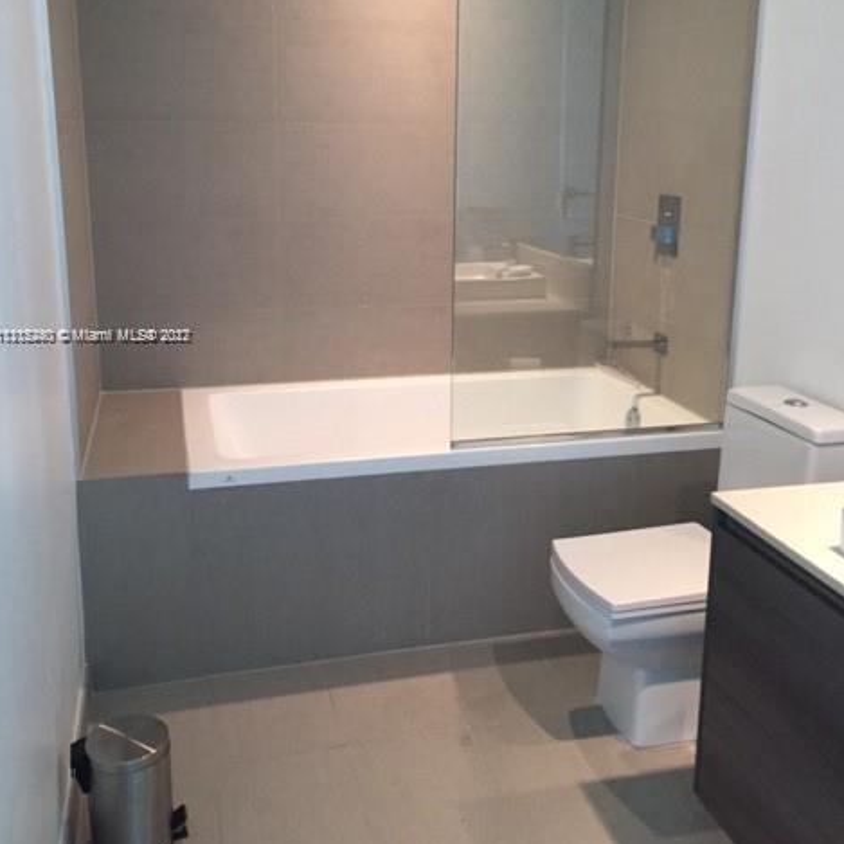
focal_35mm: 35
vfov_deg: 46.9
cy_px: 337
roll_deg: +0.6
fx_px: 965
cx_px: 416
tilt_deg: -11.8
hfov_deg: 47.2
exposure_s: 1/30
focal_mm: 4.15
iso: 160
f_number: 2.2
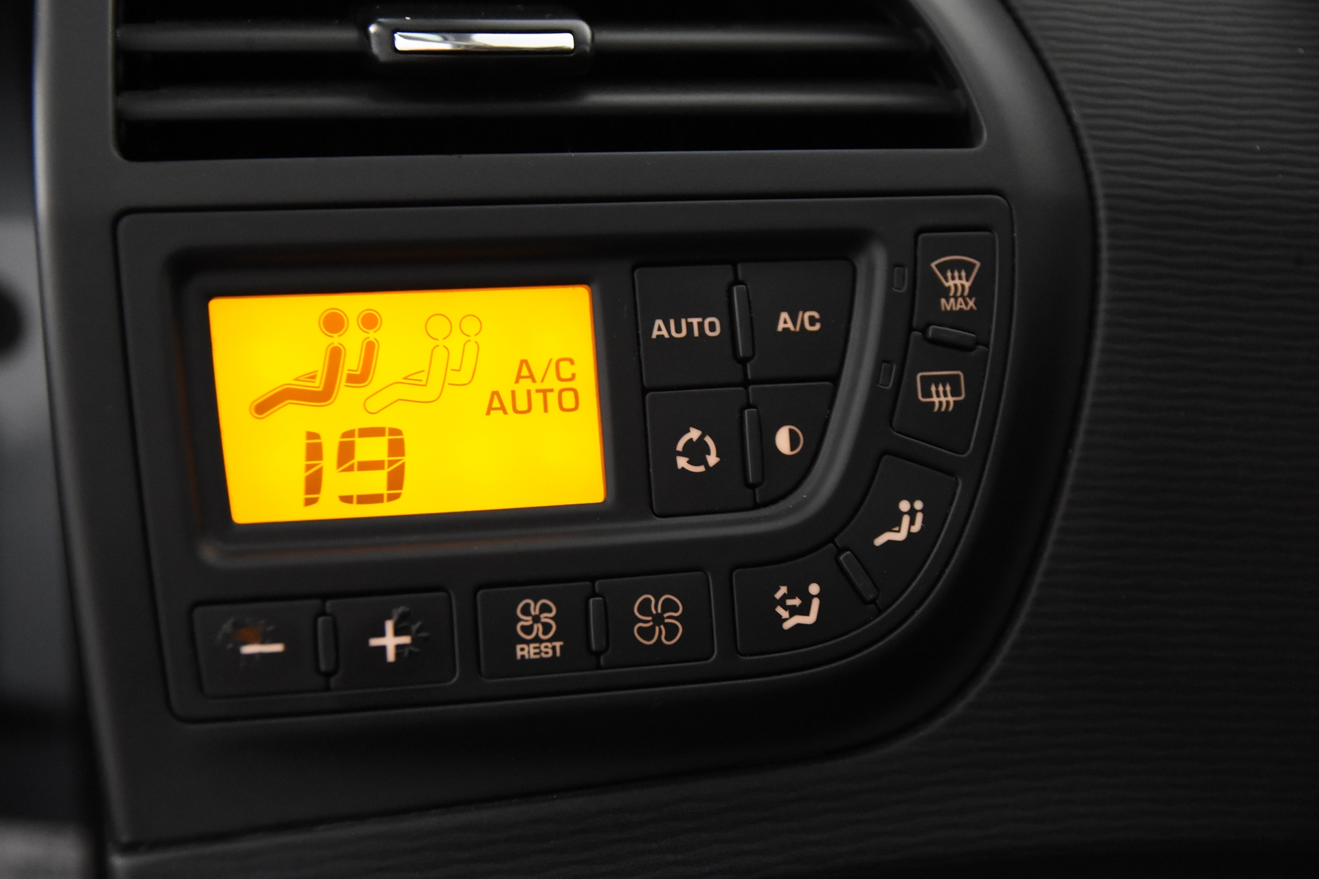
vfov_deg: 22.6
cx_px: 660
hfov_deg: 33.4
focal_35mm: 60
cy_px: 440
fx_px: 2198
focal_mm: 40
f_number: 3.5
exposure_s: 1/60
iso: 4000
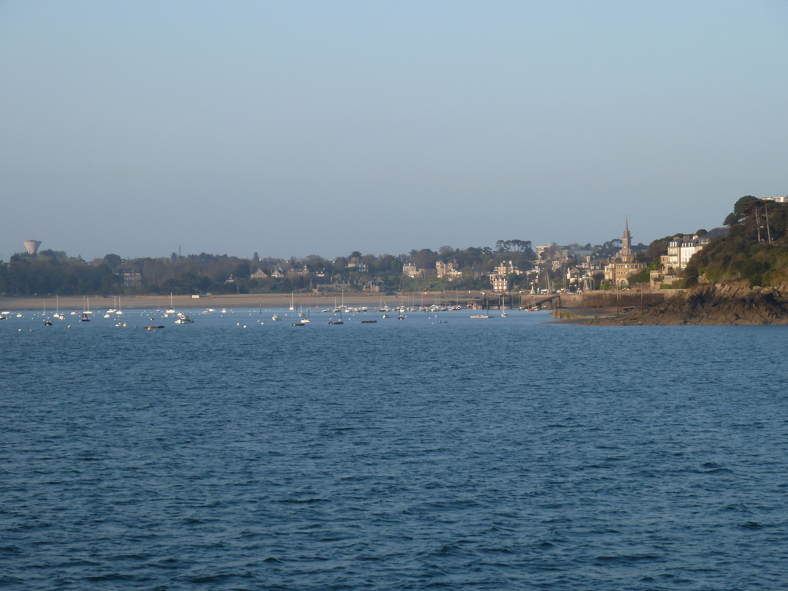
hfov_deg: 18.9
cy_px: 296
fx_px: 2367
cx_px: 394
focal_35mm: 104
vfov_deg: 14.2
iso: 80
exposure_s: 1/250
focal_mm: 17
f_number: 4.3
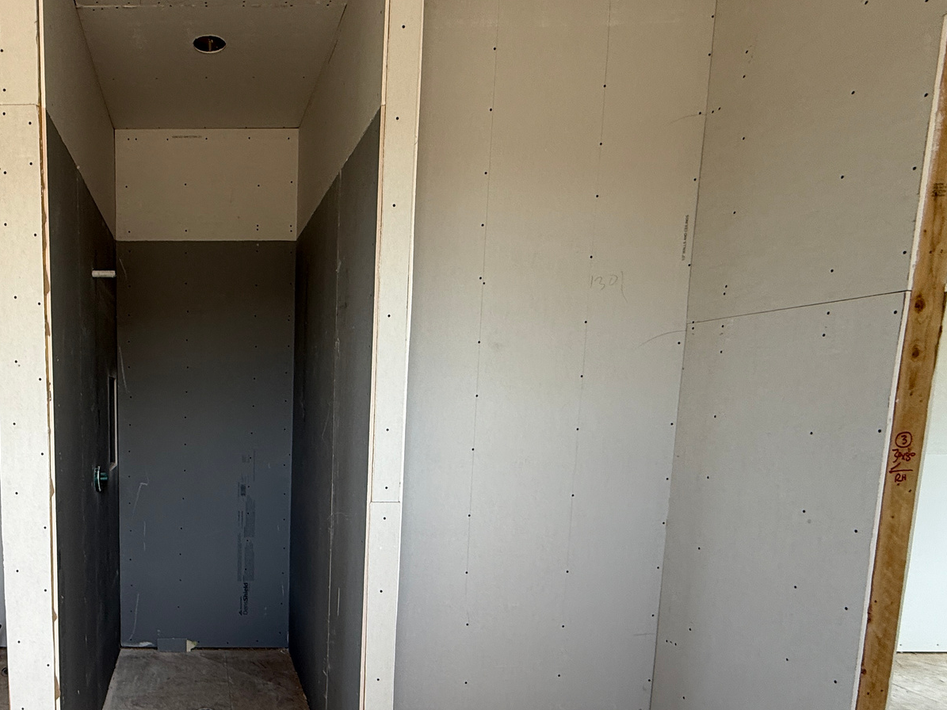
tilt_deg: -7.4
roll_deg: -0.9
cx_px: 194
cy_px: 481
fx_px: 657
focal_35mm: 24
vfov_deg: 55.5
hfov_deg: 65.4
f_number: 2.2
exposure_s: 1/99
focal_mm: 2.22
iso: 80
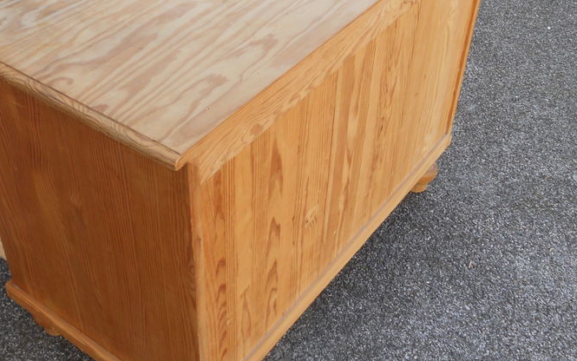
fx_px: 802
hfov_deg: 39.5
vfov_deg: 25.3
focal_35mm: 51
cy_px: 153
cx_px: 252
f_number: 3.5
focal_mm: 5.8
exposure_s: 1/200
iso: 80
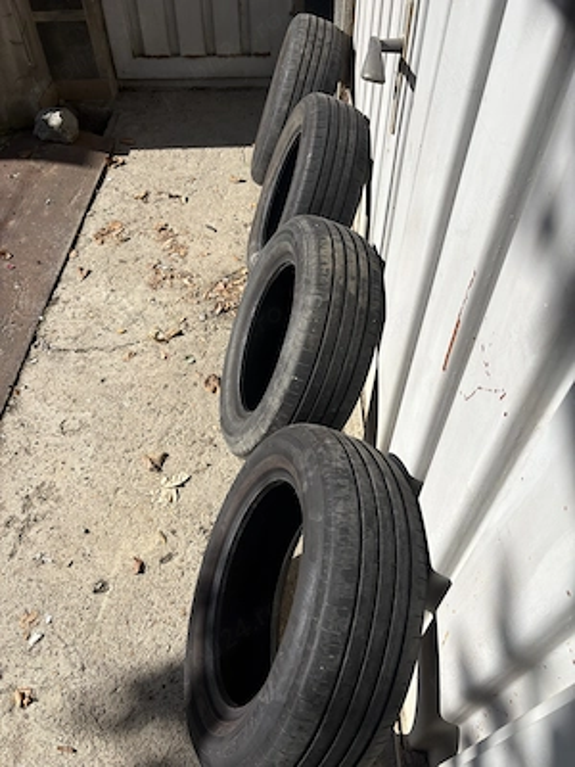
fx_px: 576
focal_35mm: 26
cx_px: 288
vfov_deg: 67.3
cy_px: 384
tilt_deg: -48.9
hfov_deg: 53.1
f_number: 1.6
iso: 50
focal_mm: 5.96
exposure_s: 1/4065
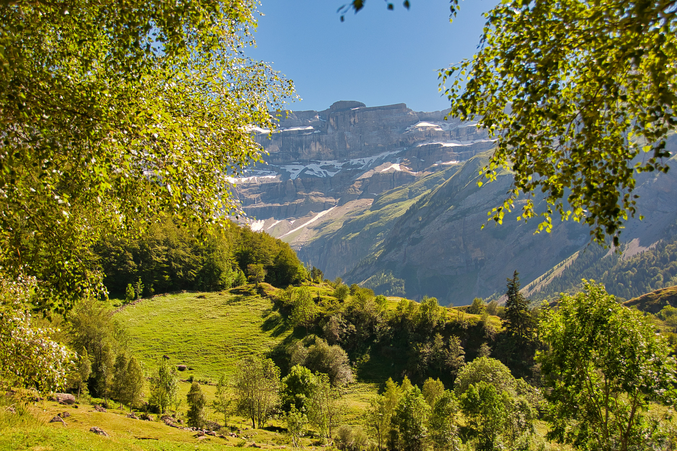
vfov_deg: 31.9
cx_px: 338
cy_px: 226
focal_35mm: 42
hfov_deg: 46.4
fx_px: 789
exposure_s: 1/1250
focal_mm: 28
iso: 200
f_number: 4.5
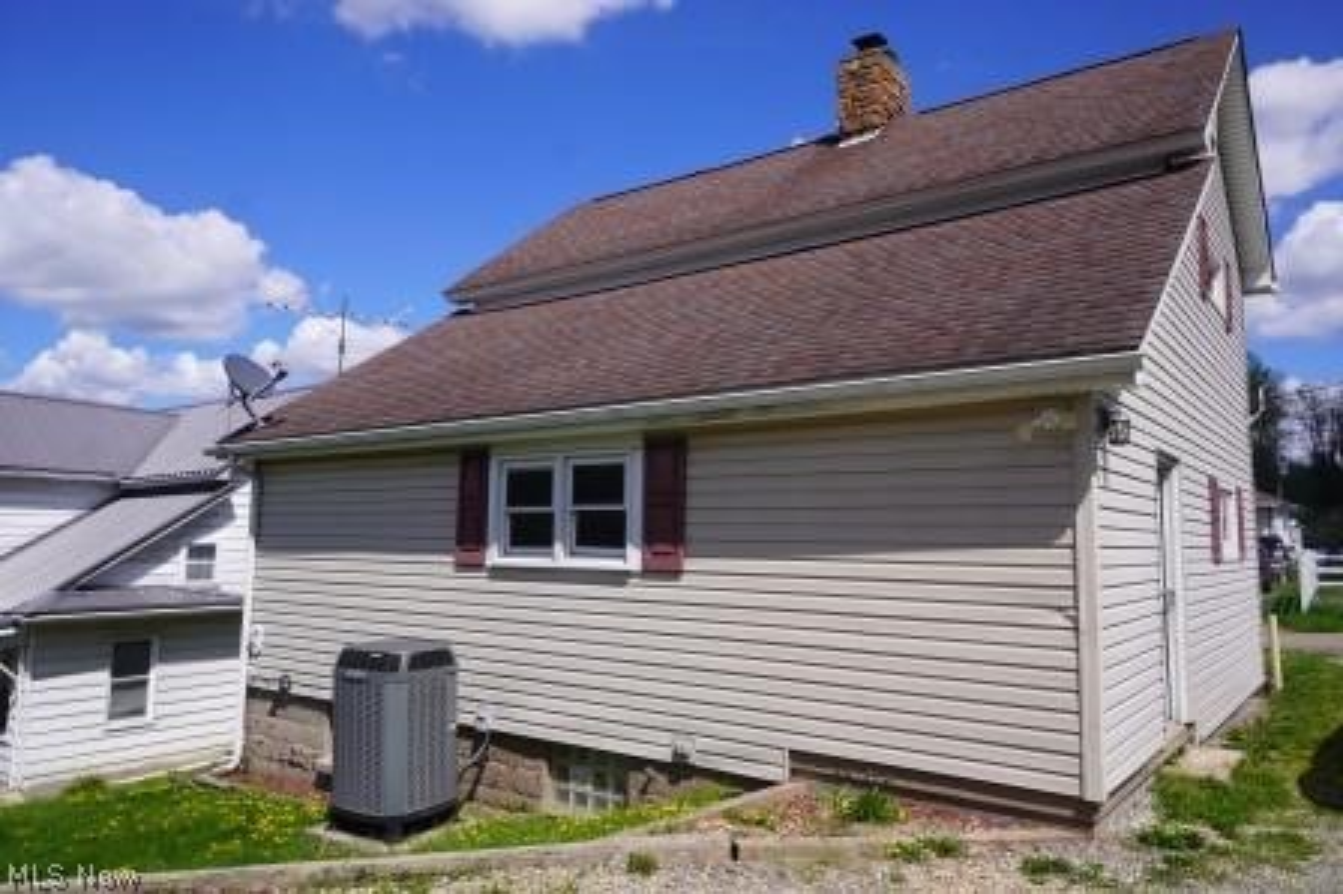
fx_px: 951
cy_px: 447
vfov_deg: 50.3
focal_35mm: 26
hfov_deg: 70.5
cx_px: 672
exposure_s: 1/250
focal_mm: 17
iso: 100
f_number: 8
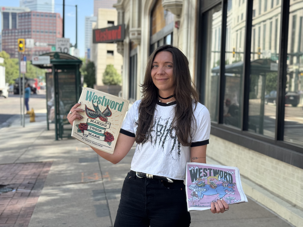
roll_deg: -2.0
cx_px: 152
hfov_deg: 39.7
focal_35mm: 48
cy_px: 114
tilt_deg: -4.5
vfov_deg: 30.3
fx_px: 420
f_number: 1.78
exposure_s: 1/783
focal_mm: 6.76
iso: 64
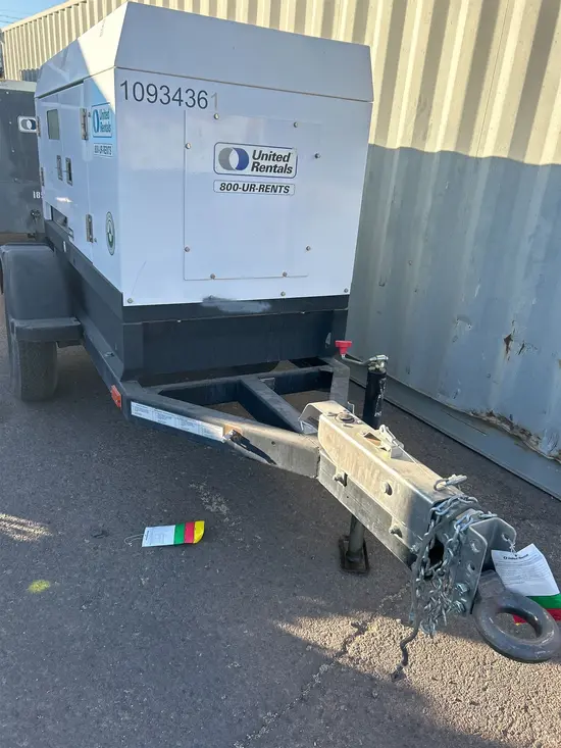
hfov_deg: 53.1
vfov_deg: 67.3
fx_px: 562
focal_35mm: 26
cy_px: 374
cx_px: 280
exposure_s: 1/1079
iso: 50
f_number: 1.5
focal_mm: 5.7
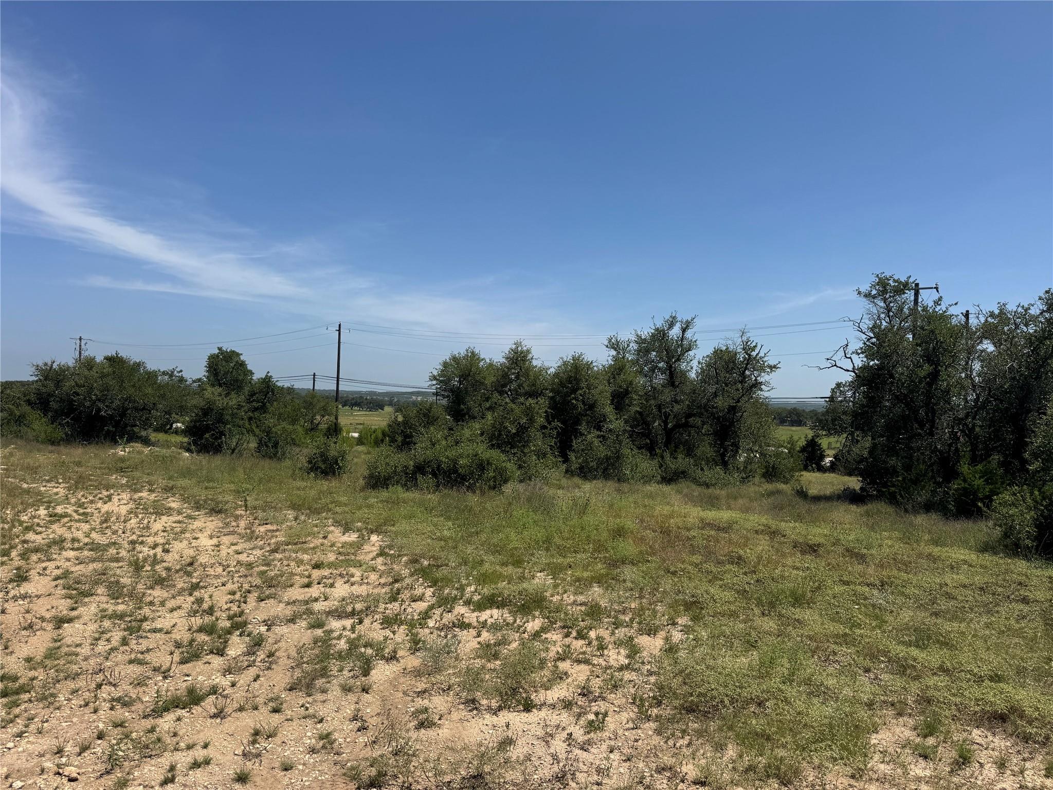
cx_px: 526
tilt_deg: +0.2
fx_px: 730
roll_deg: -2.5
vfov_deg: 56.8
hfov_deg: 71.6
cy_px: 395
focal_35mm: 24
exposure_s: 1/5814
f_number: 1.78
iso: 80
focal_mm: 6.76
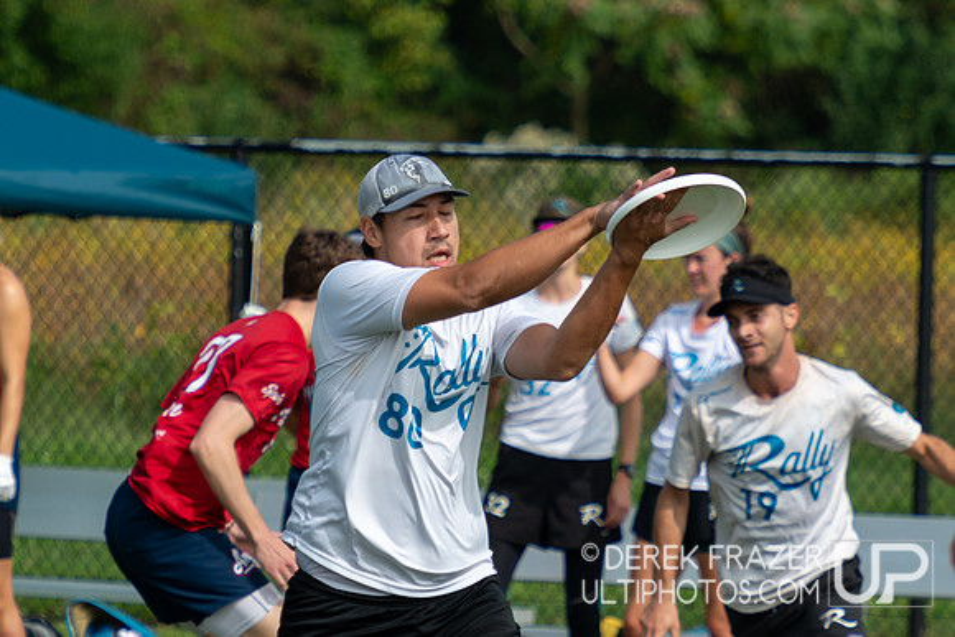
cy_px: 281
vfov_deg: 2.5
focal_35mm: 558
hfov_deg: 3.7
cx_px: 440
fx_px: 14796
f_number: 5.6
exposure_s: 1/2000
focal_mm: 240
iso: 400
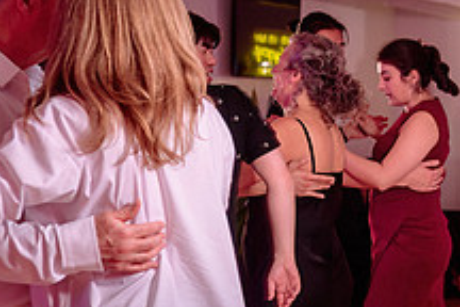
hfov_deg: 14.5
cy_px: 217
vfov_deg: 9.8
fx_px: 1789
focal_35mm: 140
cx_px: 429
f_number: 3.2
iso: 500
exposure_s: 1/60
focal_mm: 45
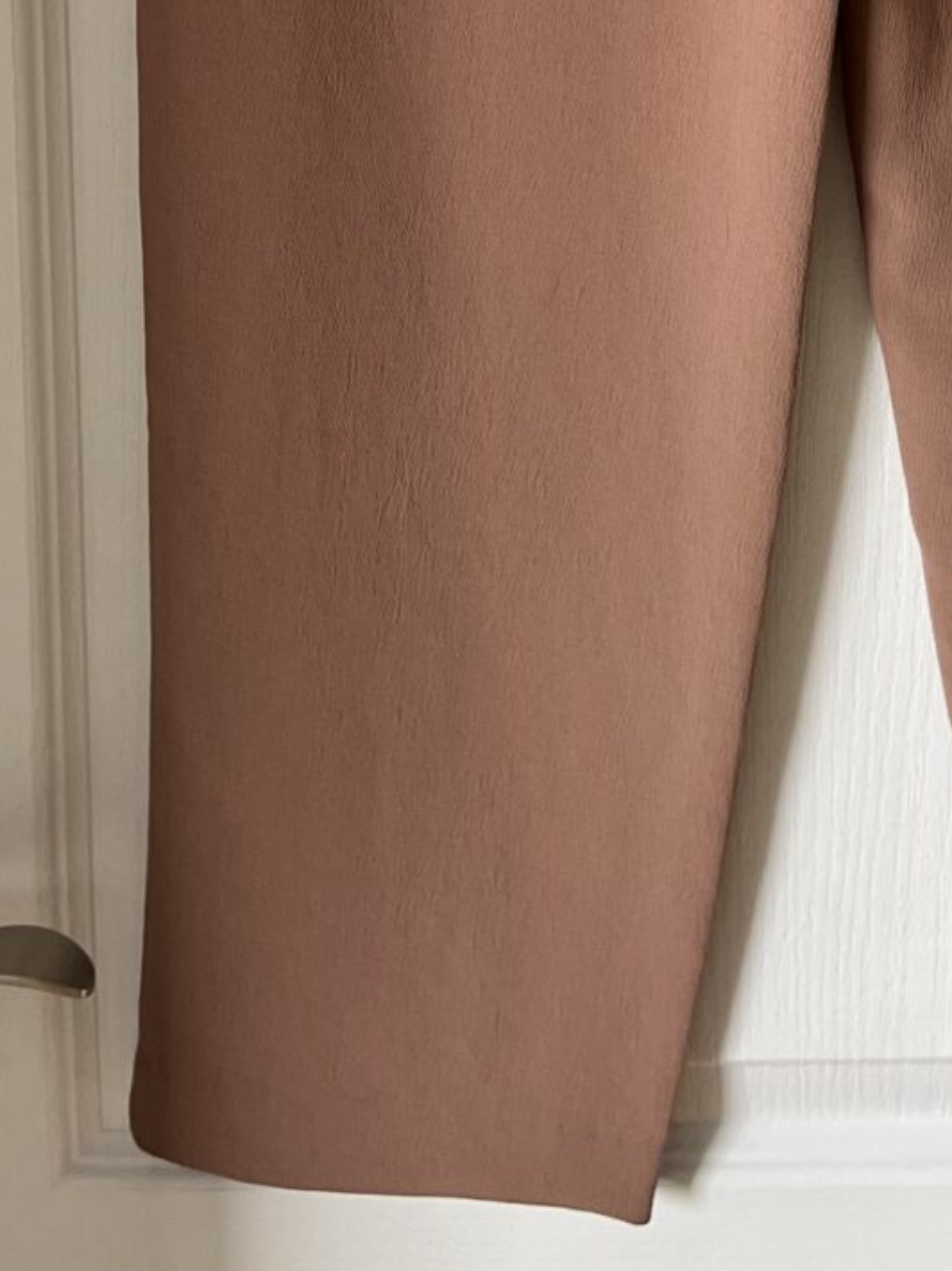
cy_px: -517
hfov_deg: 19.3
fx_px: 2752
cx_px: 836
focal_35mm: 75
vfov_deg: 22.4
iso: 125
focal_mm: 5.1
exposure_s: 1/121
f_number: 1.6
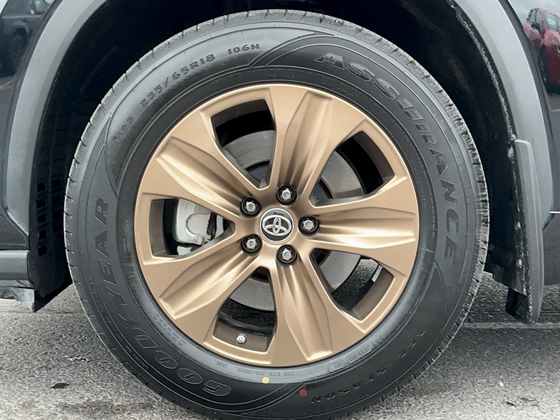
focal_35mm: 44
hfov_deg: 42.9
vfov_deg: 32.9
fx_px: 712
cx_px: 280
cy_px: 210
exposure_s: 1/120
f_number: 1.8
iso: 32
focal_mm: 3
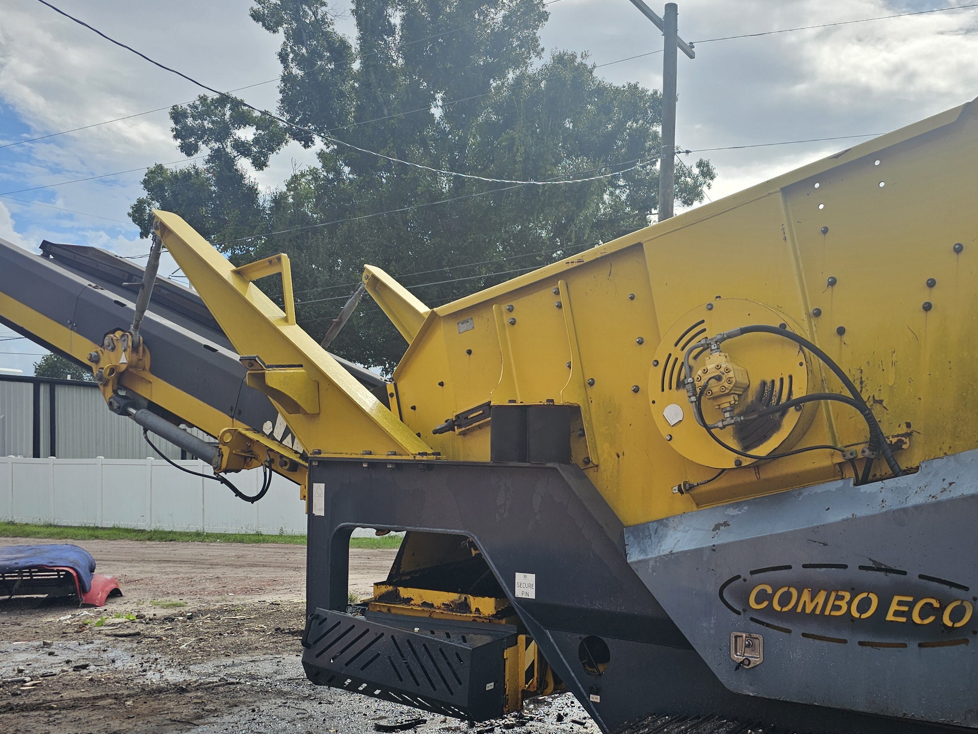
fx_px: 961
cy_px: 470
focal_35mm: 34
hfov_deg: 53.6
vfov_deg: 41.4
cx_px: 578
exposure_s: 1/728
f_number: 1.7
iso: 10
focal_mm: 6.3
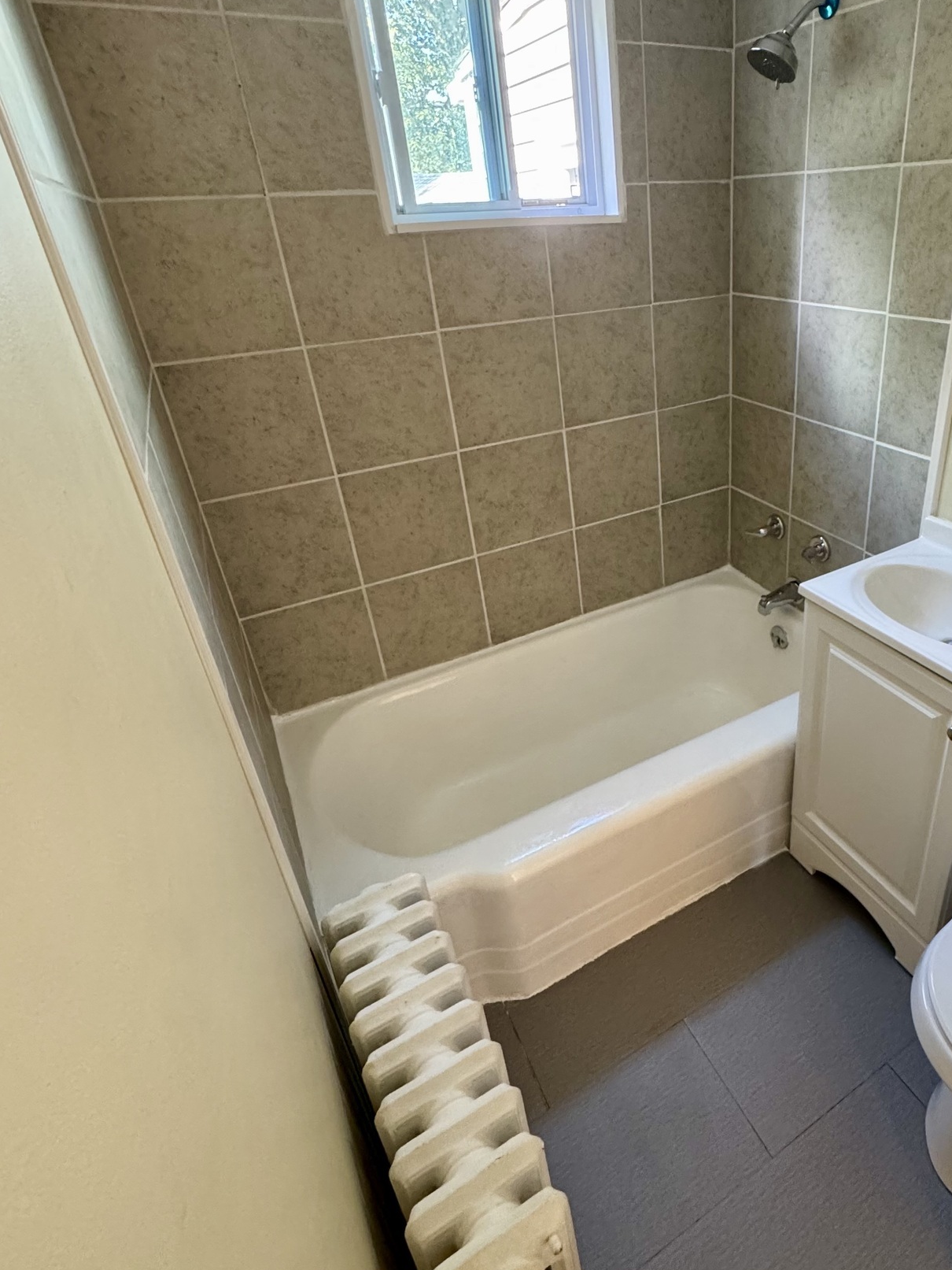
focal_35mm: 20
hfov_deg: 63.8
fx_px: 733
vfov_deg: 81.4
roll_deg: +2.0
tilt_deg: -25.8
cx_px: 654
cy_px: 563
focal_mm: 2.22
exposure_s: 1/60
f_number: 2.2
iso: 400
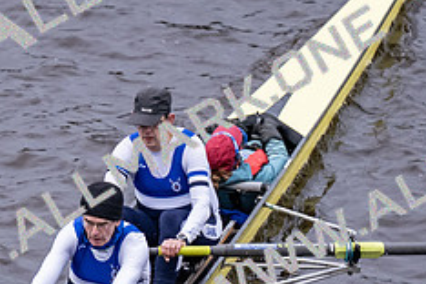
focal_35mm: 744
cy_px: 346
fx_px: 8803
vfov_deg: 1.8
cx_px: 62
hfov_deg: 2.8
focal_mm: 200
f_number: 2.8
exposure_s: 1/2000
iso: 2200
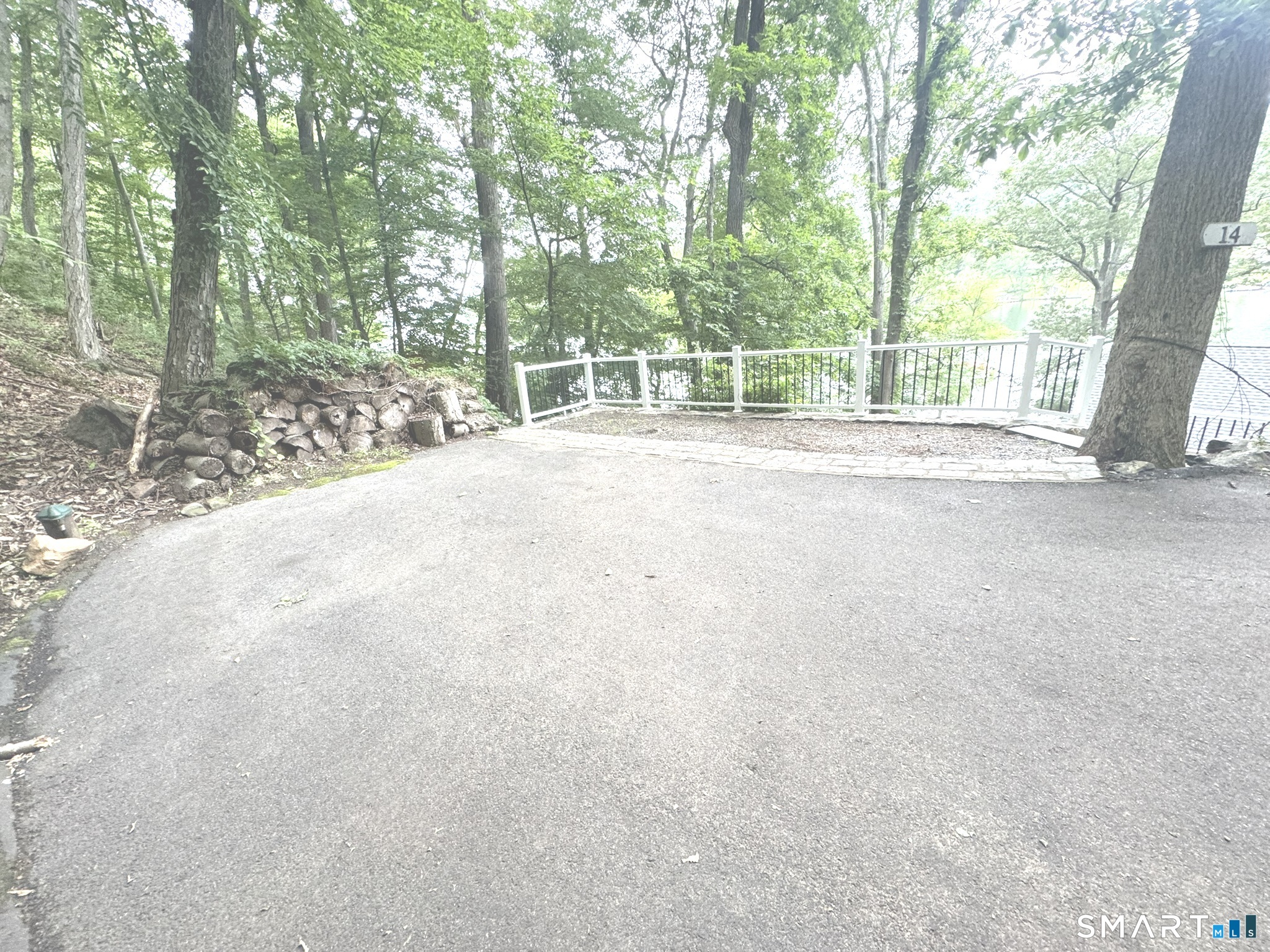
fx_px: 514
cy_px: 476
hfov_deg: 102.1
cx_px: 635
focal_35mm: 14
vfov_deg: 85.7
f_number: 2.2
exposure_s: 1/99
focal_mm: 2.22
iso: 160
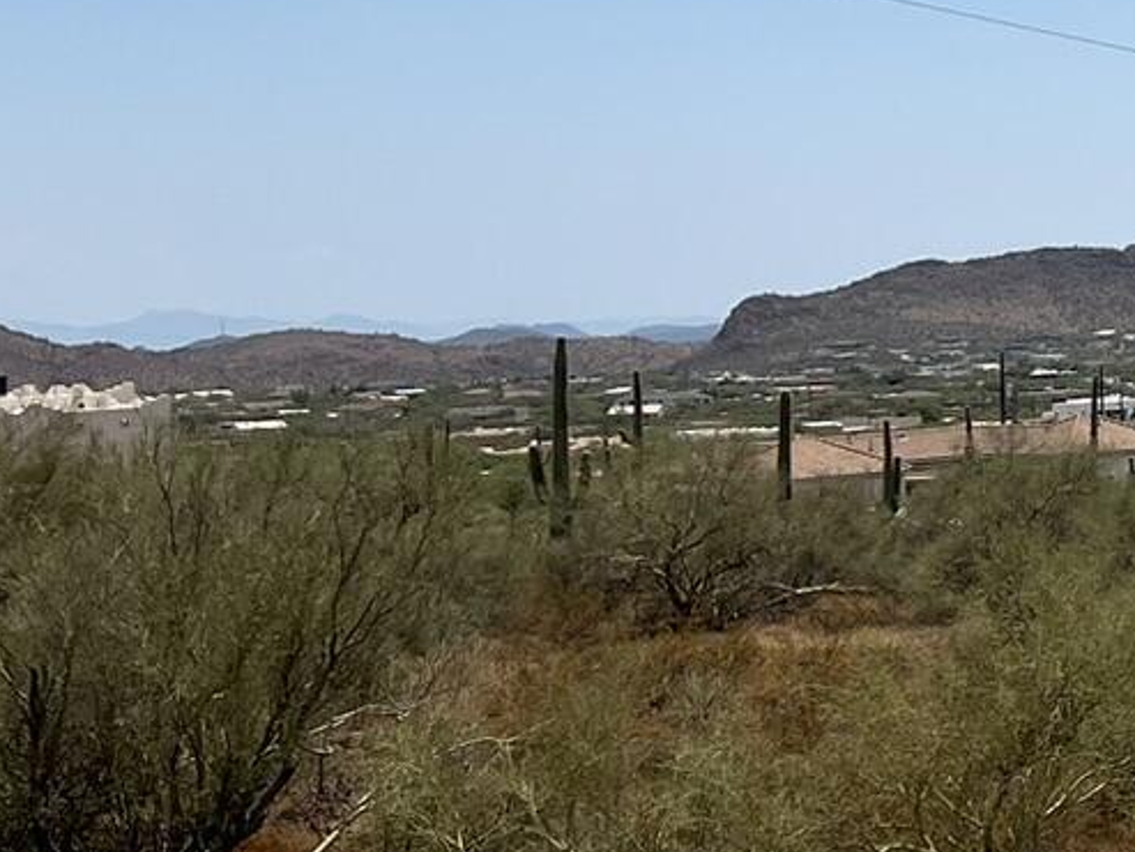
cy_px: 150
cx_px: 1906
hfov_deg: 16.0
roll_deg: +2.2
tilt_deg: +2.4
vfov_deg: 13.6
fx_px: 3542
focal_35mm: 108
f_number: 1.5
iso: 50
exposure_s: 1/8696
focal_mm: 5.7
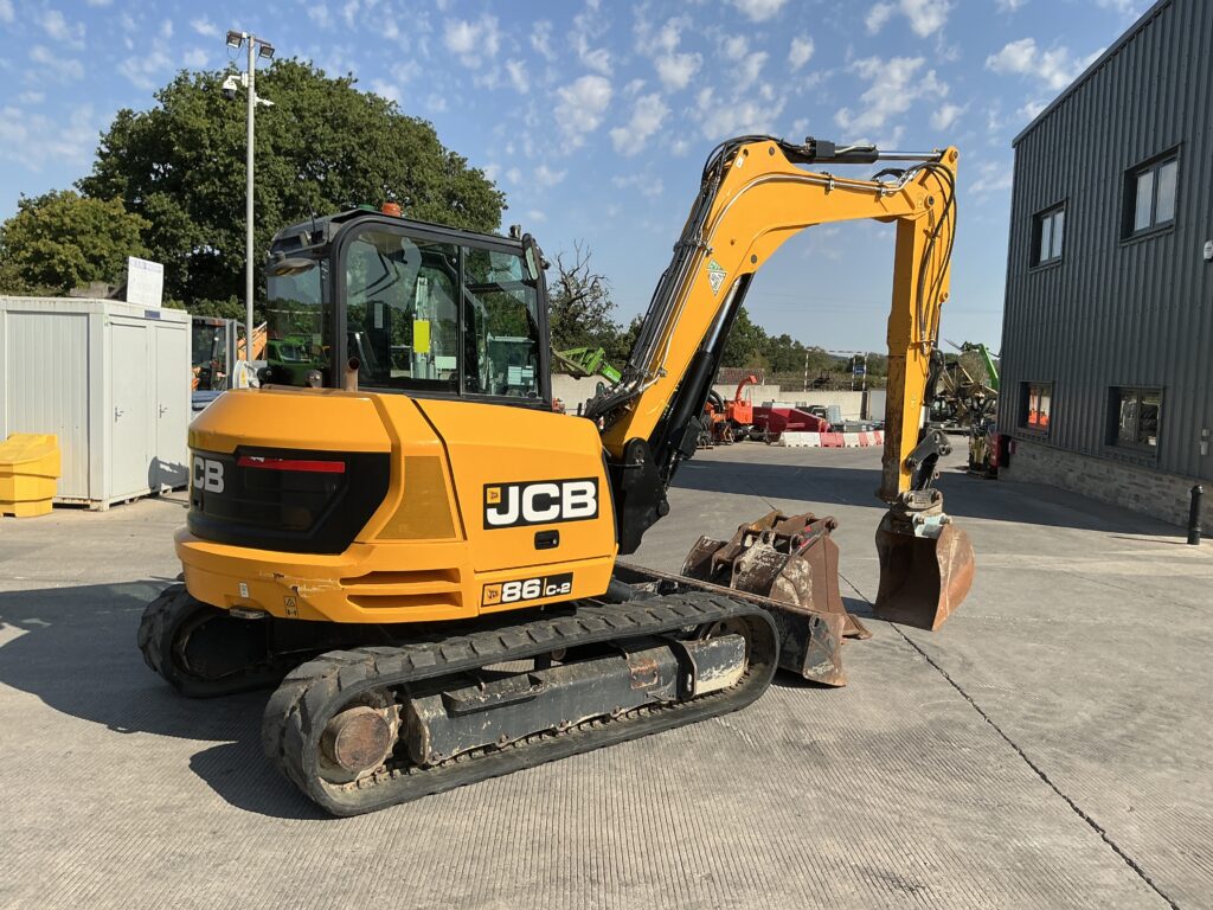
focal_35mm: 28
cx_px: 606
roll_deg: -2.1
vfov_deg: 49.7
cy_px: 455
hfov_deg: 63.4
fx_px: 981
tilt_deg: -4.1
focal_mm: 3
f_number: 1.8
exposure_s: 1/2058
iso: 25
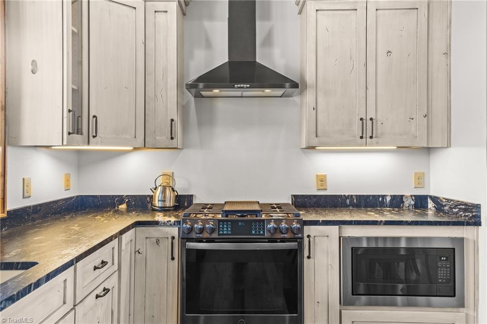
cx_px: 244
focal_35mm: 29
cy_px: 162
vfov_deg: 44.9
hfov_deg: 63.7
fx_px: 392
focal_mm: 29
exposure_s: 1/1.25
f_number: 8
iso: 320
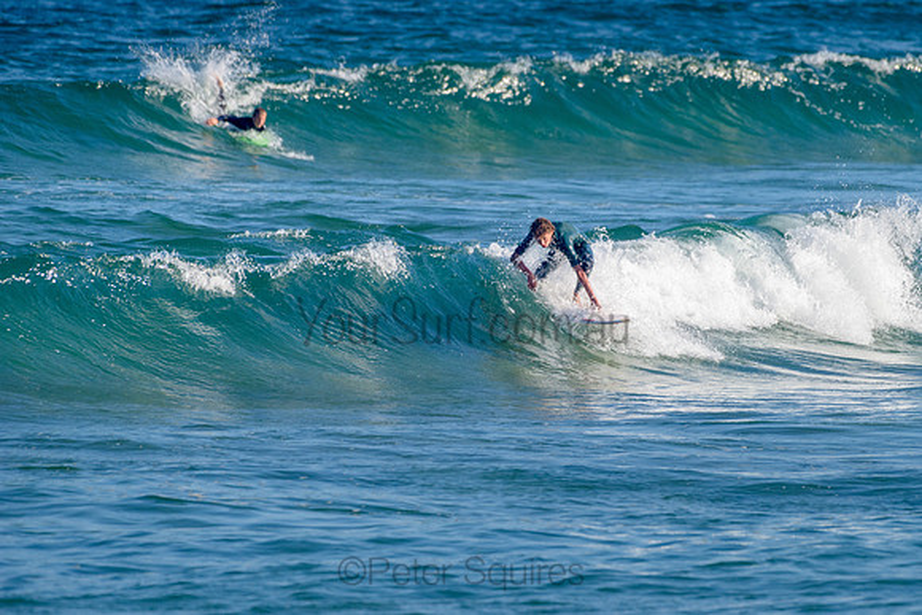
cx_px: 565
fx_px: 15708
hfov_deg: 3.4
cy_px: 305
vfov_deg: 2.2
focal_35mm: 613
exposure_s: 1/2000
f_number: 5.6
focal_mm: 500
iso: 280
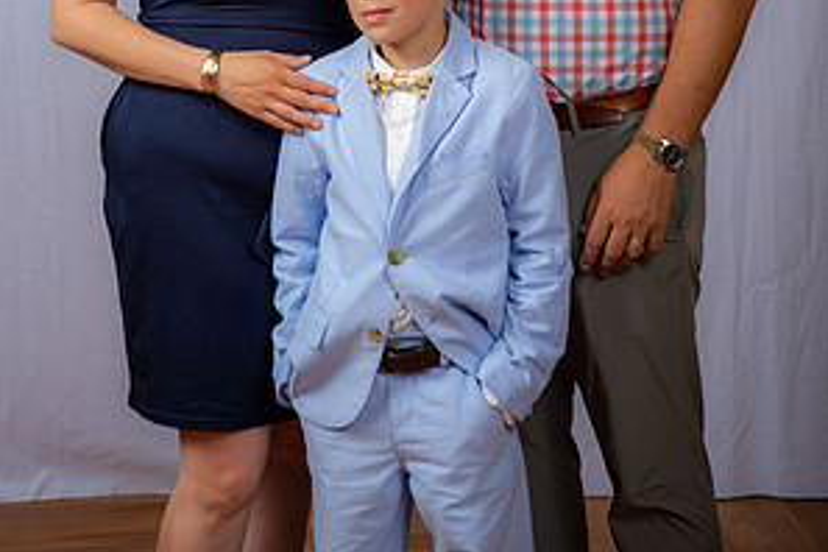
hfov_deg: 21.7
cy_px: -67
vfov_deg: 14.2
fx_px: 2162
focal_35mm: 94
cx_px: 414
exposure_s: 1/160
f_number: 6.3
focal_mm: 62
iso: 250
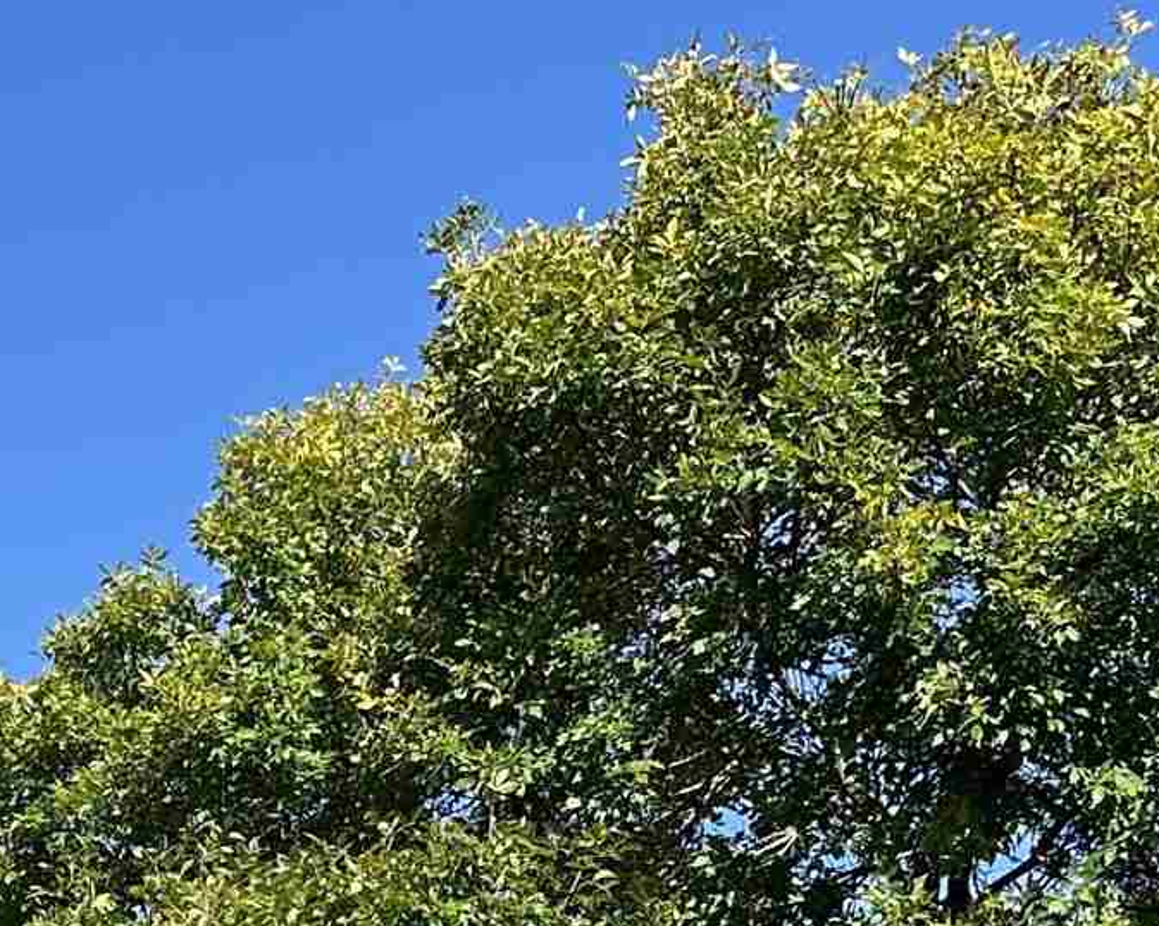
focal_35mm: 107
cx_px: -193
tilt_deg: +0.9
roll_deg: +1.6
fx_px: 3669
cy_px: 1621
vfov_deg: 13.1
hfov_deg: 17.2
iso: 80
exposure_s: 1/2882
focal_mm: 6.86
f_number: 1.78
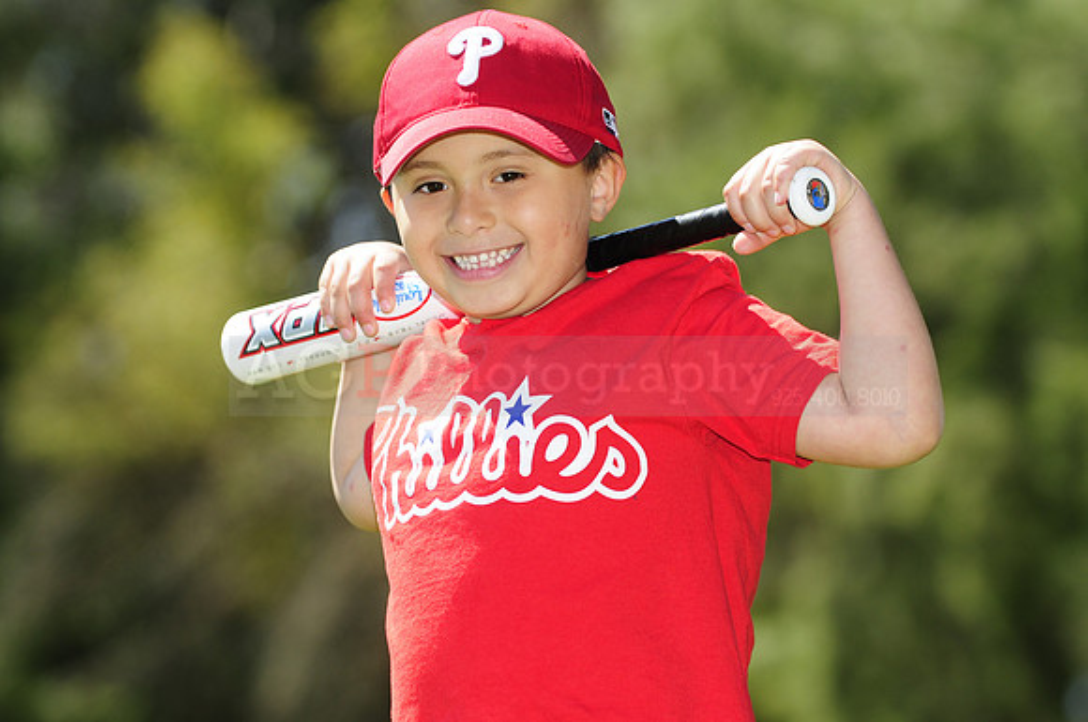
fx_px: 5659
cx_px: 544
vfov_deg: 7.3
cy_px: 361
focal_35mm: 188
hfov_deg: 11.0
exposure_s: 1/1250
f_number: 3.5
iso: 200
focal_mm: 125
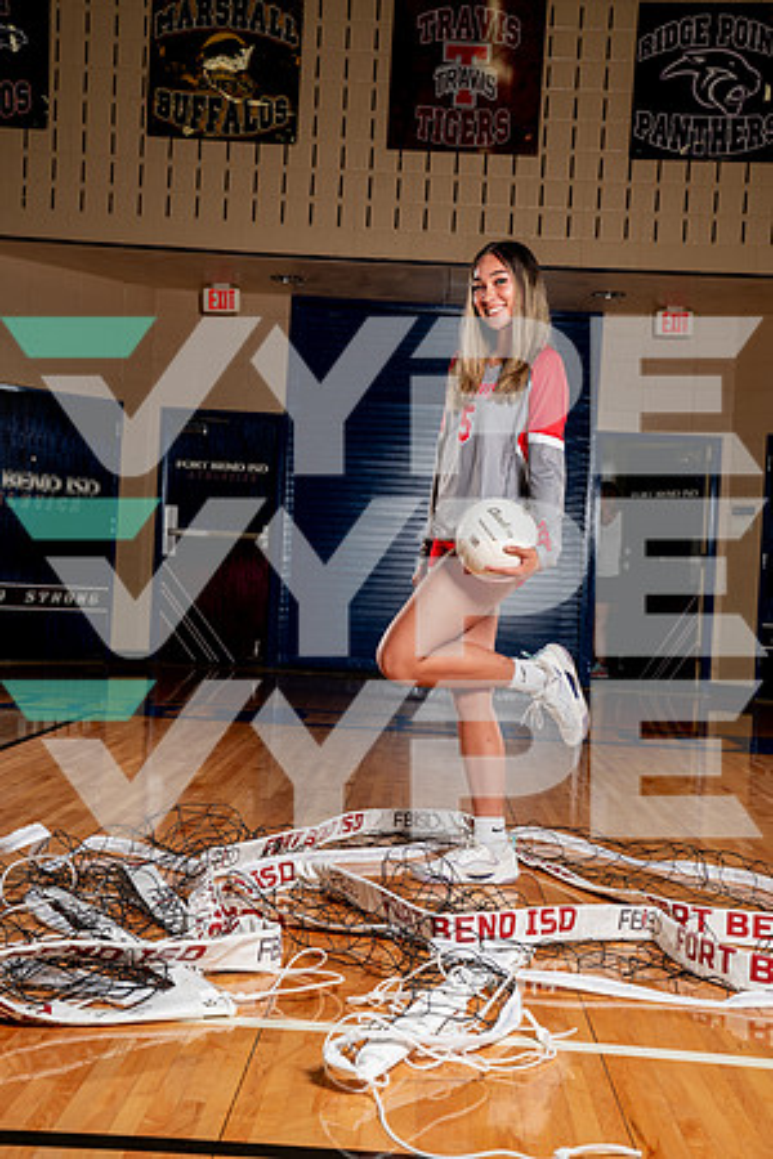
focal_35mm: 46
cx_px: 386
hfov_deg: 29.2
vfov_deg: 42.7
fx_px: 1481
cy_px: 580
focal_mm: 46
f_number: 5.6
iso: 200
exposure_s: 1/250
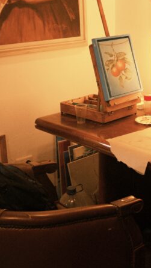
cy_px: 39
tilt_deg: -6.2
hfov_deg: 17.9
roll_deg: +0.4
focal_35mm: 65
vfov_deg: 31.2
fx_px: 462
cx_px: 164
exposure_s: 1/120
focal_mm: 5.7
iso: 80
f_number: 1.5
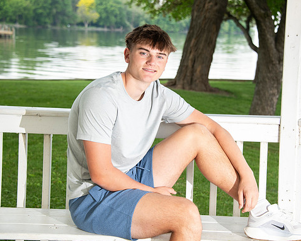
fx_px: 730
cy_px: 120
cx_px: 175
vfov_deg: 18.7
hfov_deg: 23.3
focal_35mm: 82
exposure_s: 1/160
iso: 320
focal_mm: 72
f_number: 5.6
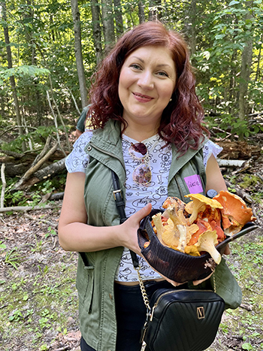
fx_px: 264
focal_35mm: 26
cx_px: 132
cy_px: 176
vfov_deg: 67.3
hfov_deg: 53.0
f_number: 1.6
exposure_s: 1/121
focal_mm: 5.1
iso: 64
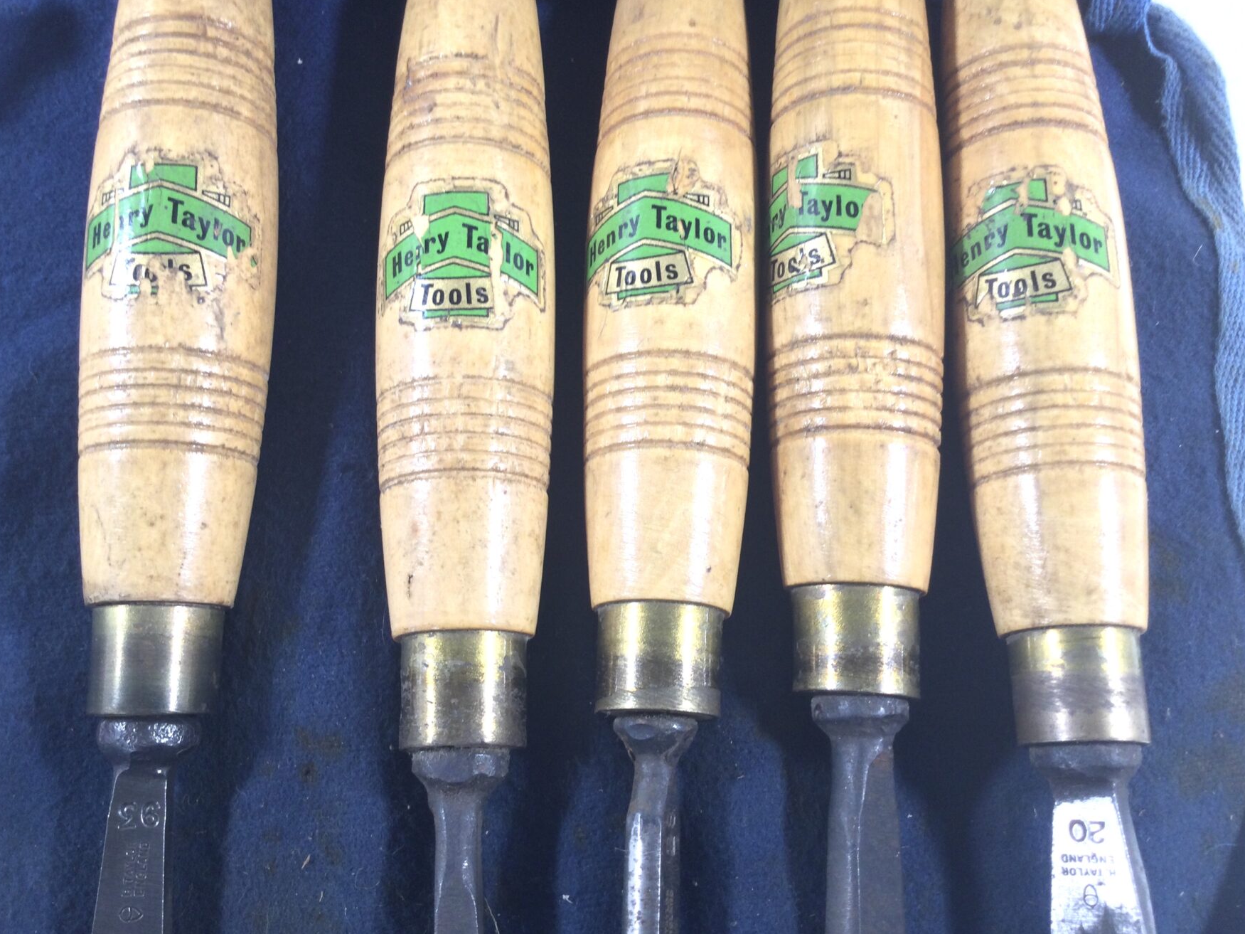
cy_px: 429
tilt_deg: -73.6
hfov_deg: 53.9
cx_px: 587
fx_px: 1223
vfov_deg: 41.8
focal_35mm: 34
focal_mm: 3.3
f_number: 2.4
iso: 40
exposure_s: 1/33
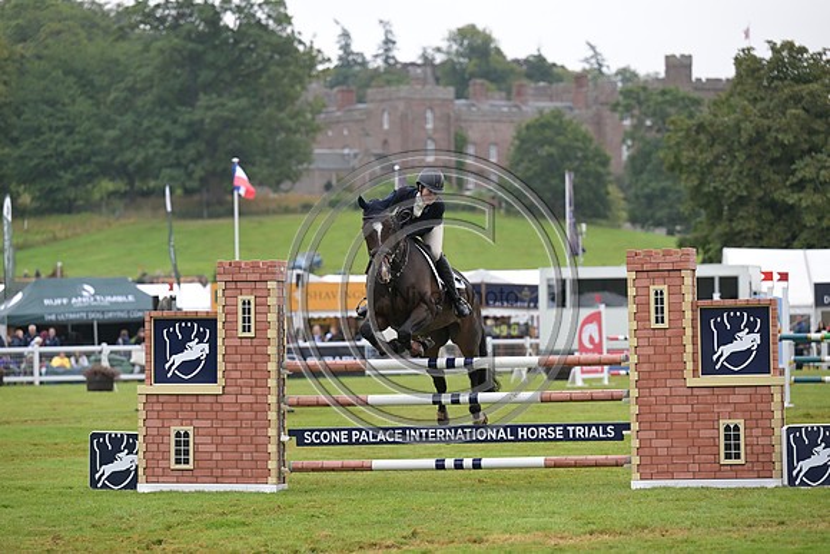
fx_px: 3690
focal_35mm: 160
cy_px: 277
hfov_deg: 12.8
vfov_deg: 8.6
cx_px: 415
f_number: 4
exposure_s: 1/1250
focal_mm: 160
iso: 900
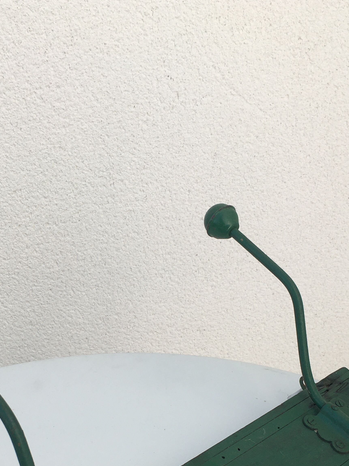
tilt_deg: -29.6
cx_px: 180
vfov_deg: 36.2
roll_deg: -4.1
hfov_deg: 28.6
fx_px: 686
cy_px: 377
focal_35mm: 51
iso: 25
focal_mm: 4.15
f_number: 2.2
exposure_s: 1/630
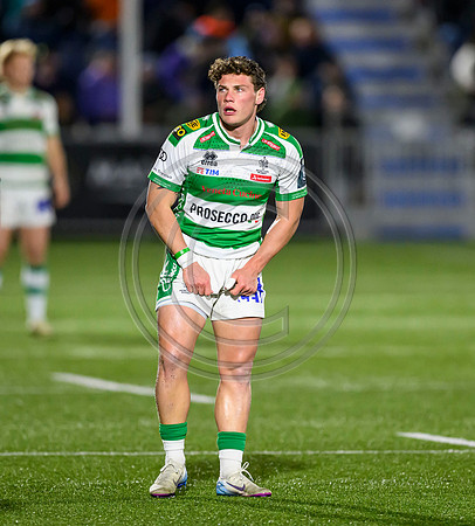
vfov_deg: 2.8
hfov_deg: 2.5
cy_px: 225
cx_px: 233
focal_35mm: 666
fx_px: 10920
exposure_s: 1/2000
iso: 5000
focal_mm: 400
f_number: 3.2
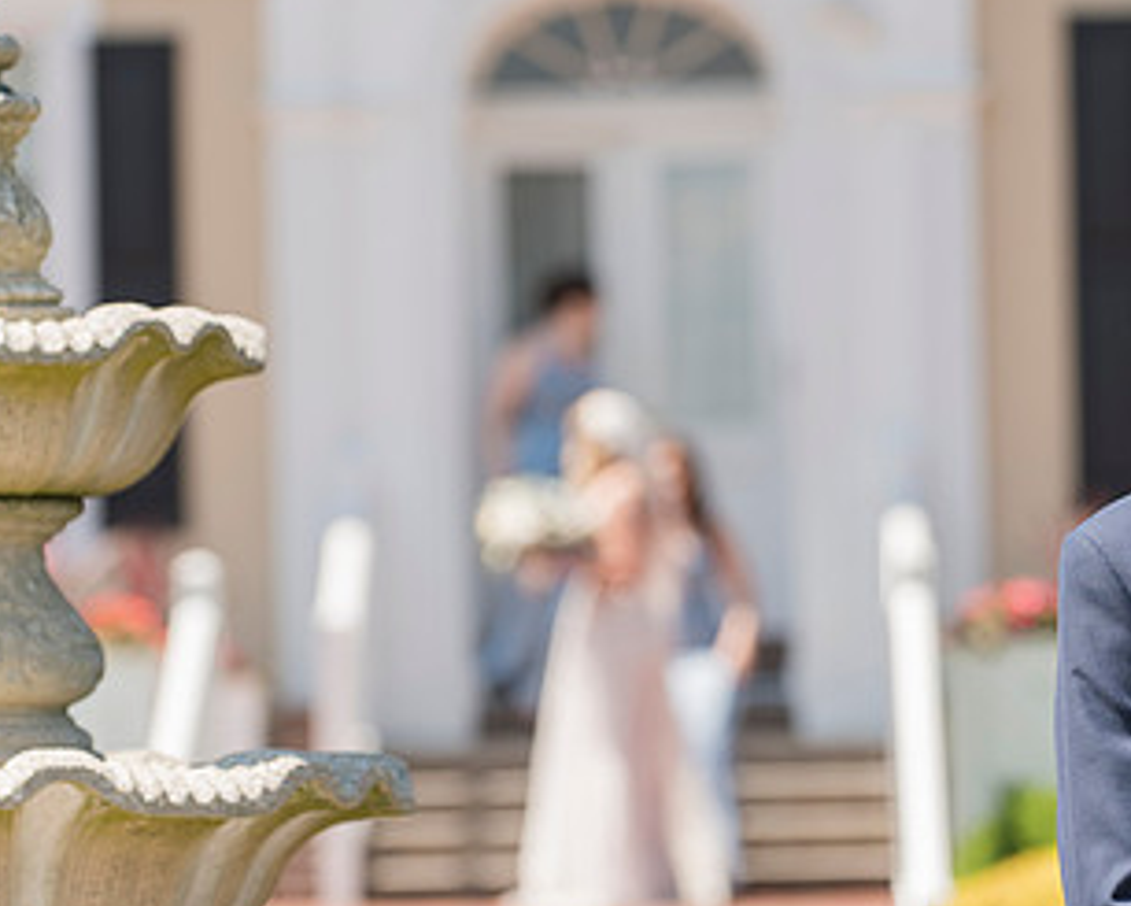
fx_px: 8036
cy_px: 431
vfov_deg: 6.4
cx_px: 813
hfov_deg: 8.0
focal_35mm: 240
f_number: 3.5
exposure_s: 1/1250
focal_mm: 135
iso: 200
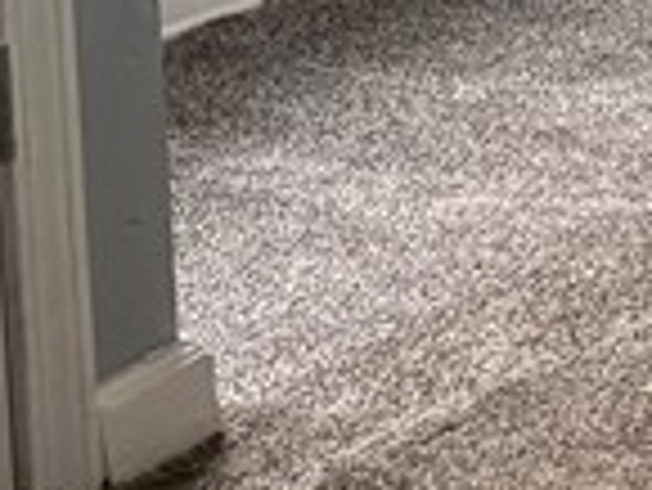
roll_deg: +0.2
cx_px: 2059
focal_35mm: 183
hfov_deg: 8.6
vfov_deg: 7.1
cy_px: -1106
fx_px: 3450
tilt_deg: -2.1
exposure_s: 1/60
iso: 160
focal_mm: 5.96
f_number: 1.6
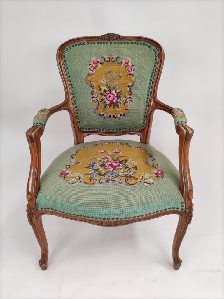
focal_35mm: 26
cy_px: 150
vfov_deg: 67.3
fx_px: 224
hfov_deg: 53.1
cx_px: 112
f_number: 1.79
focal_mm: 4.71
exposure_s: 1/50
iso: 184
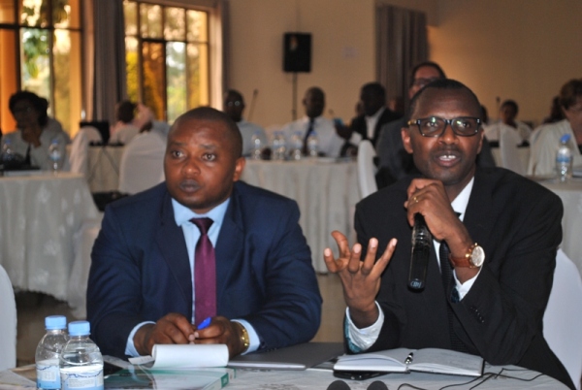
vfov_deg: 16.6
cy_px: 195
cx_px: 291
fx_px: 1336
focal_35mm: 82
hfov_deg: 24.6
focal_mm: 55
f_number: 5.6
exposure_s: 1/60
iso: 200
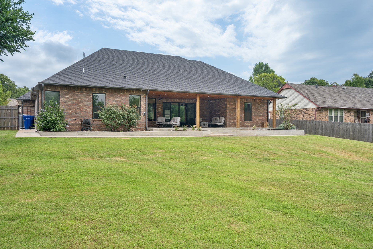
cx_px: 186
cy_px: 124
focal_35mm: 30
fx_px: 311
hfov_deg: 61.9
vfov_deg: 43.6
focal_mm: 30
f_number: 8
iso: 200
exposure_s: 1/250
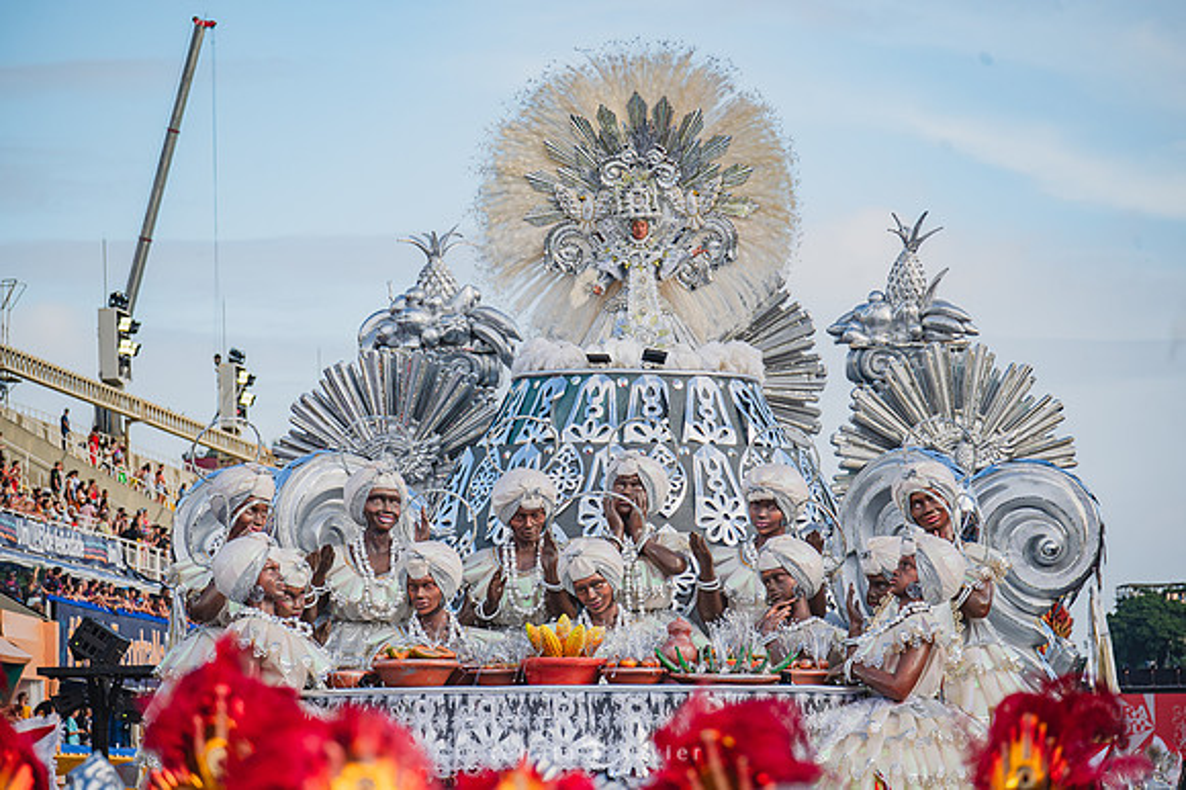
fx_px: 5762
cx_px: 593
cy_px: 395
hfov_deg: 11.8
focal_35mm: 175
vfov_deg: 7.8
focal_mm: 175
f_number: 5.6
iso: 400
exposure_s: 1/1600
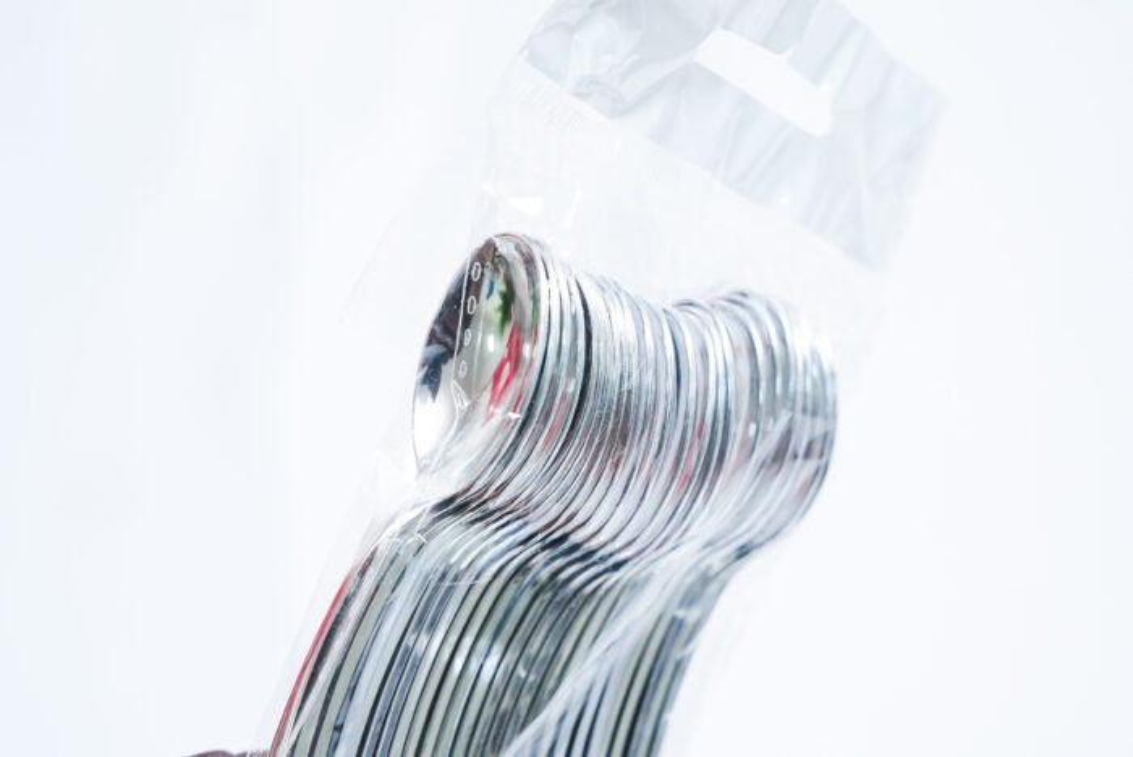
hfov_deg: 28.8
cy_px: 378
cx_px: 566
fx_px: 2205
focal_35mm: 70
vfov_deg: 19.5
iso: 3200
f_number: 9
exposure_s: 1/200
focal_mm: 70
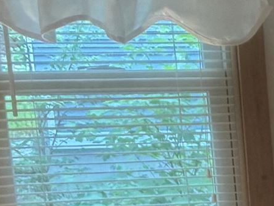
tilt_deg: -9.3
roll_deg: +0.9
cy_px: 368
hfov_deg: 9.5
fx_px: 1409
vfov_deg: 8.1
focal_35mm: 178
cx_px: 724
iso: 320
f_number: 1.6
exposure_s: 1/60
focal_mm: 5.96
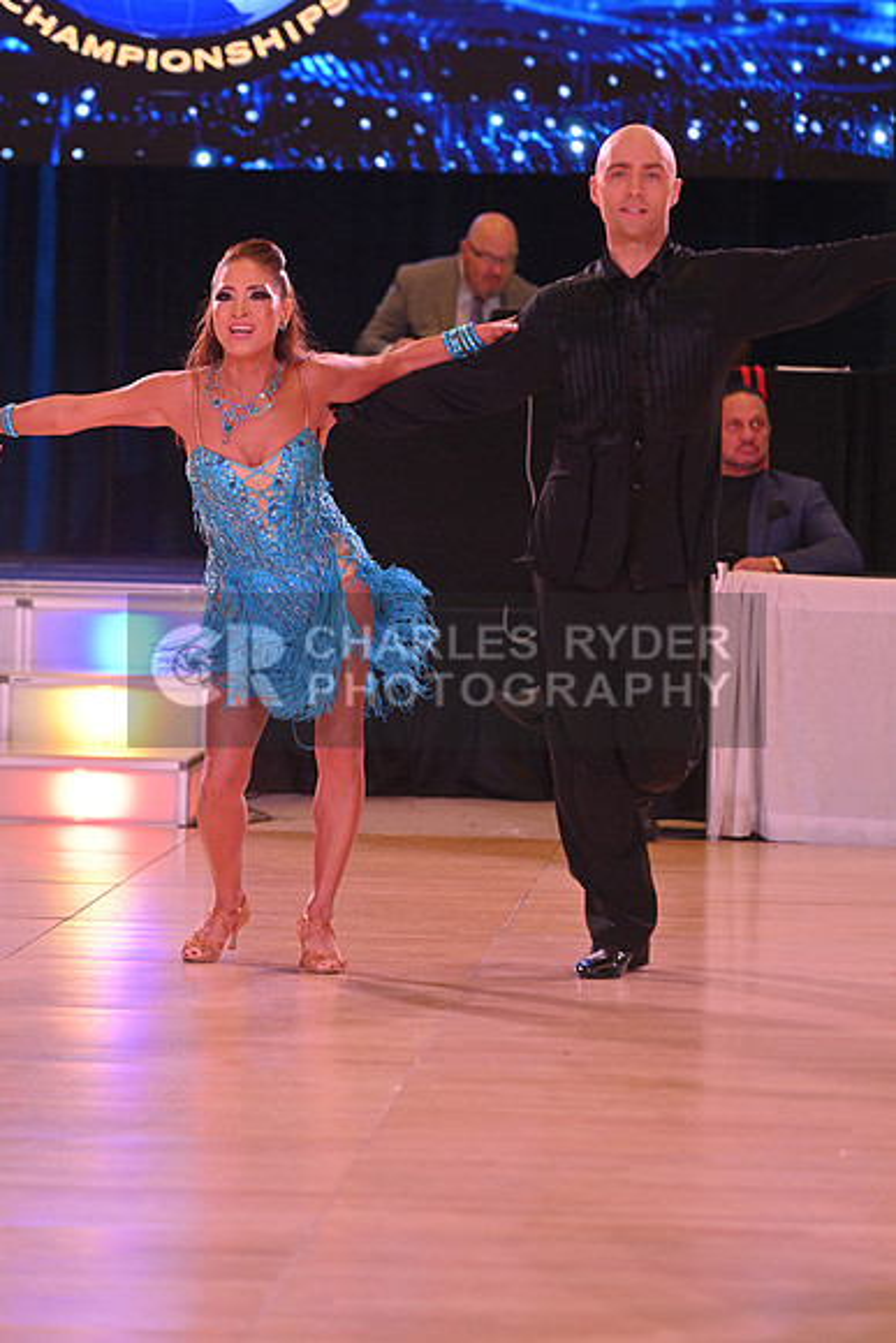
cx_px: 448
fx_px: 5596
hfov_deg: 9.2
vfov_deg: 13.7
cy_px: 672
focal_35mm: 150
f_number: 5
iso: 2000
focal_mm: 150
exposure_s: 1/400
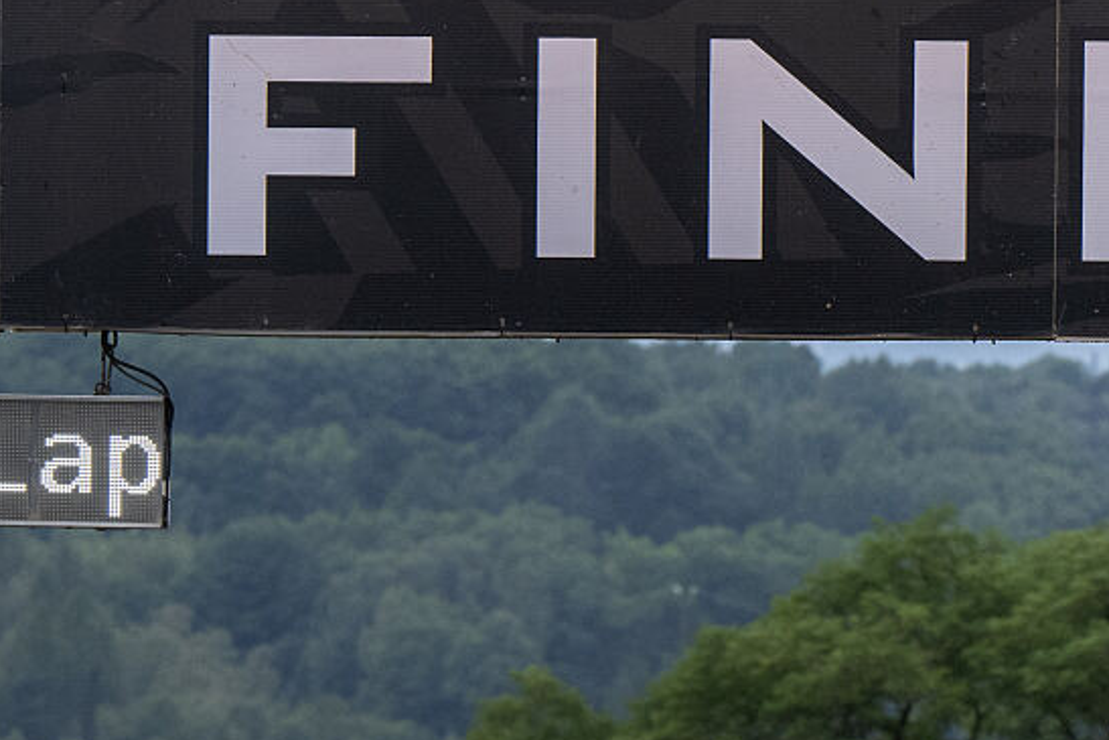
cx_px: 1040
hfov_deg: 6.5
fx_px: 9767
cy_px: 795
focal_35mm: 317
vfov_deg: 4.3
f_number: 5.6
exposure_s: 1/1600
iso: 400
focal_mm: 140
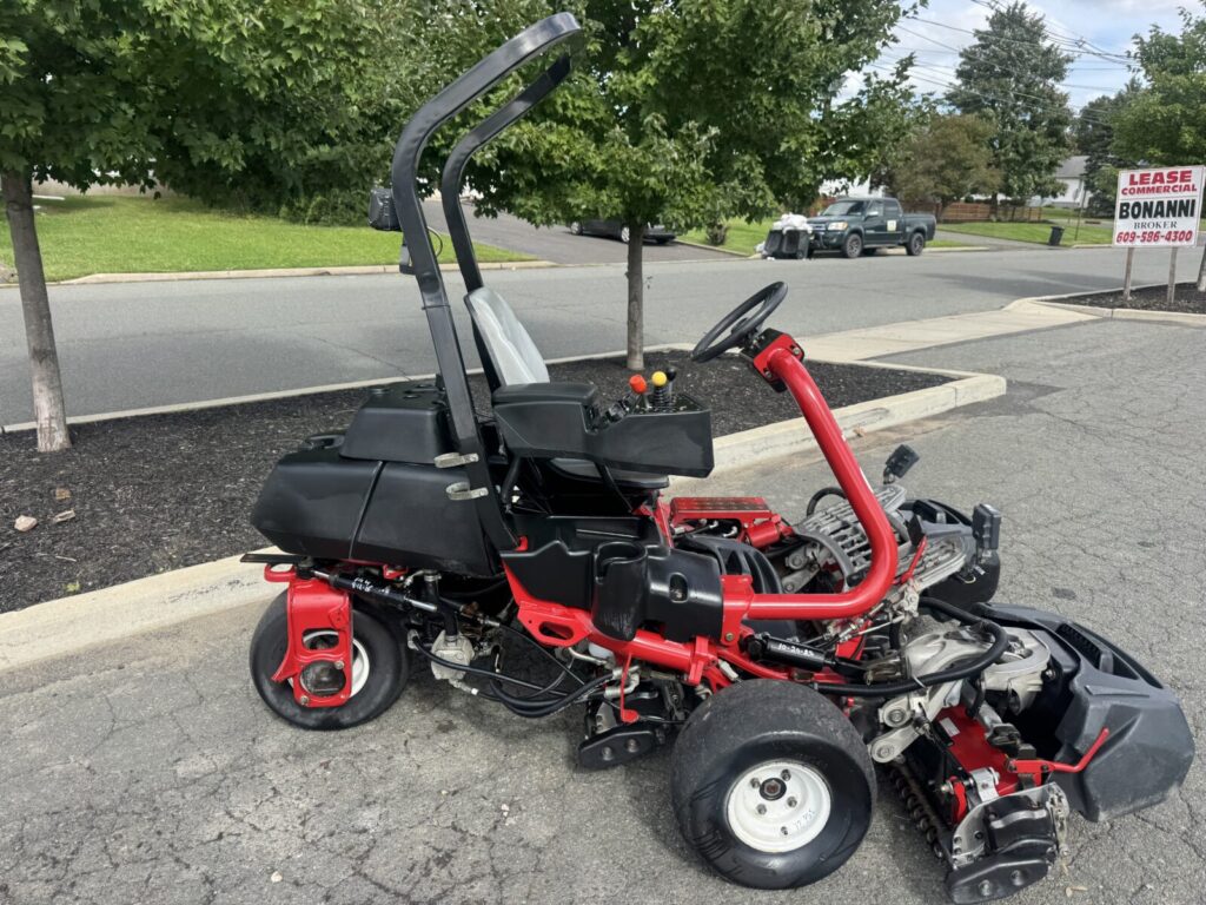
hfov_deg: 71.6
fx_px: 836
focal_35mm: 24
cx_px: 603
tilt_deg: -18.3
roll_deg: +2.4
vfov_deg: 56.8
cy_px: 452
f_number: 1.78
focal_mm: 6.76
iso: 80
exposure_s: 1/1524
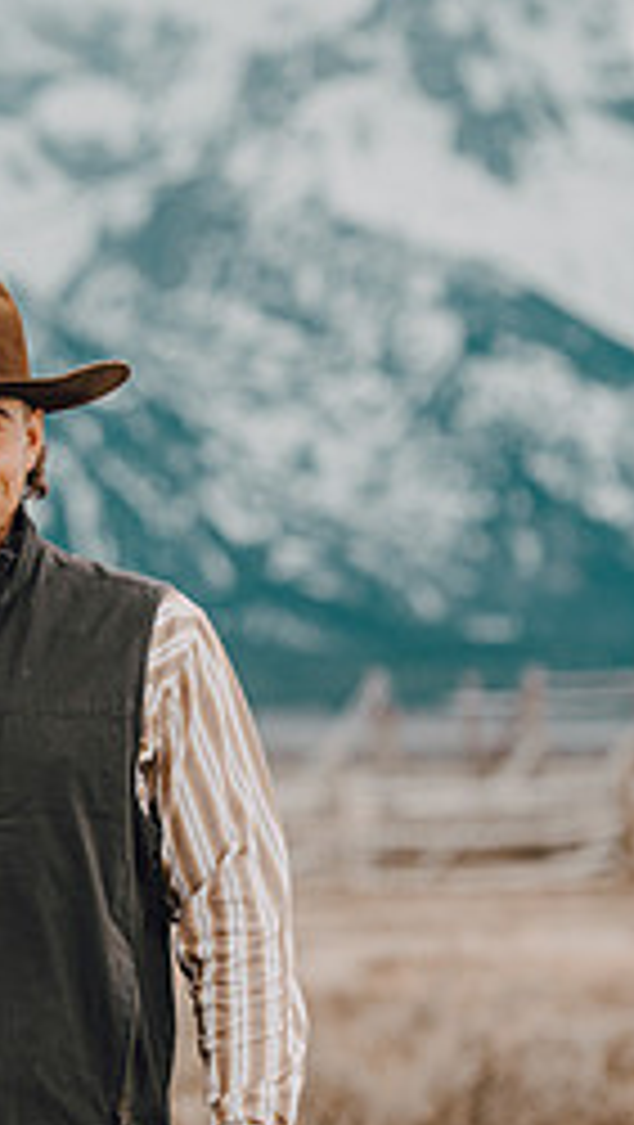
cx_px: -13
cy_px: 720
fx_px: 6293
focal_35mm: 211
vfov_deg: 10.2
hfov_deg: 5.8
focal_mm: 112
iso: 400
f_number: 4
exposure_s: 1/400
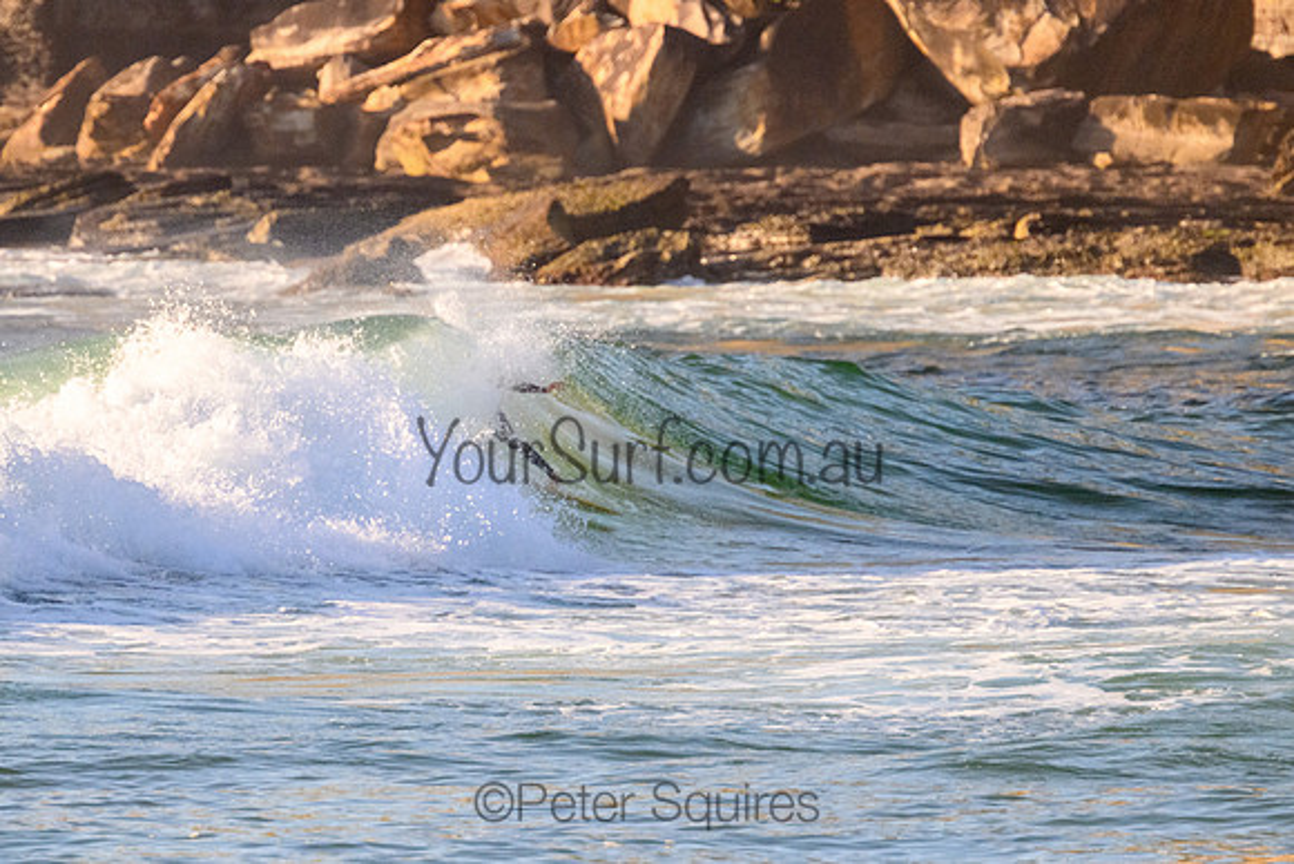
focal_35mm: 1043
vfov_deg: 1.3
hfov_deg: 2.0
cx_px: 484
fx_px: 37489
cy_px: 415
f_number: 11
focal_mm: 800
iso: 2500
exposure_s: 1/2000
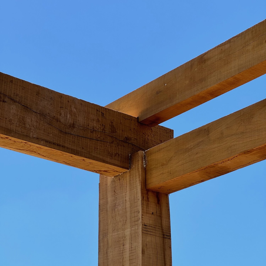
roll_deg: -0.1
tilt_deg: +20.4
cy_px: 172
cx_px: 133
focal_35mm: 91
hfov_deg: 19.1
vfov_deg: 19.0
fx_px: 791
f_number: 2.8
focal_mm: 9
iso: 25
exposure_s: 1/774
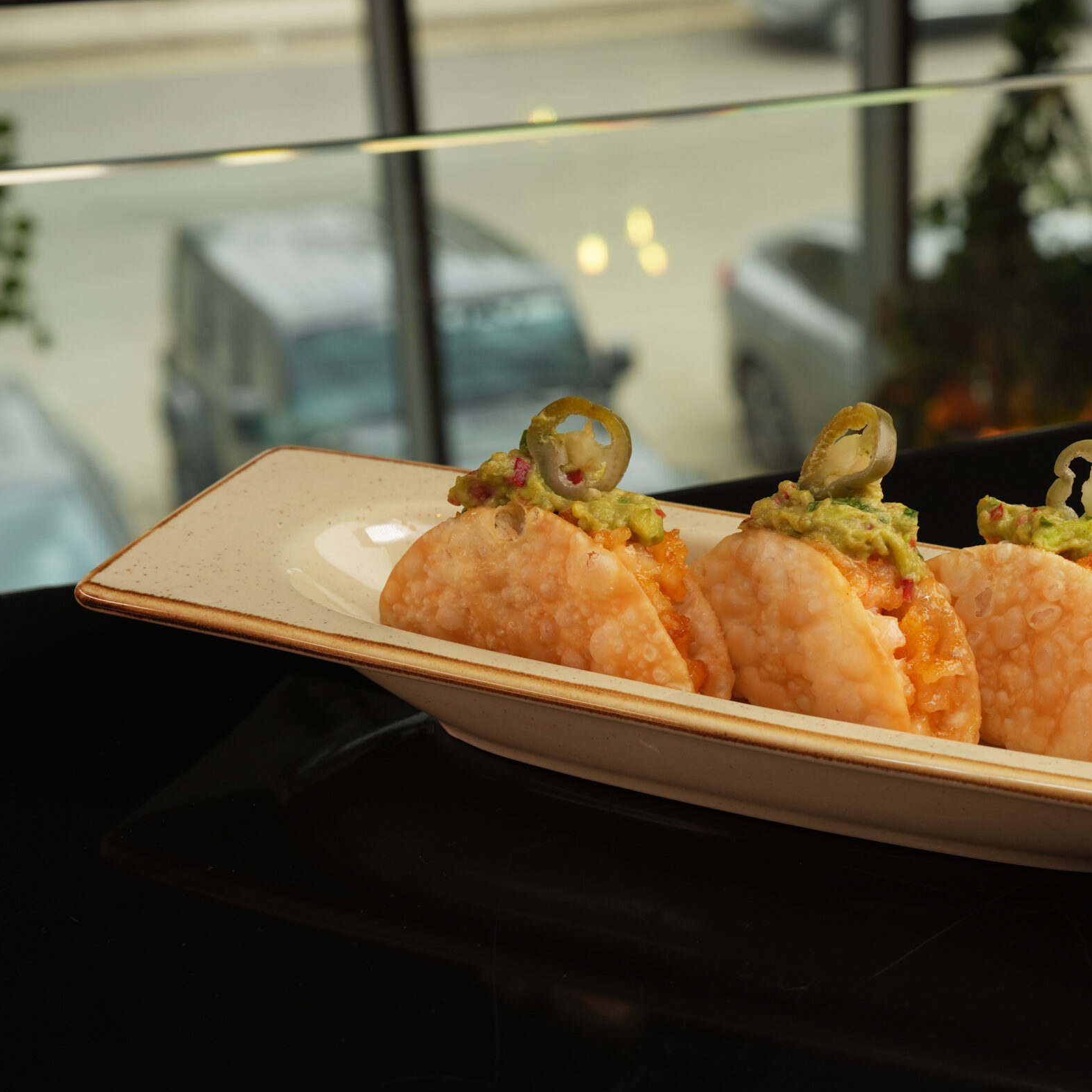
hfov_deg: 23.9
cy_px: 538
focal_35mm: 71
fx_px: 2534
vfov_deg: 24.3
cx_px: 882
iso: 200
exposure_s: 1/63.7
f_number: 9
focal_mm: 51
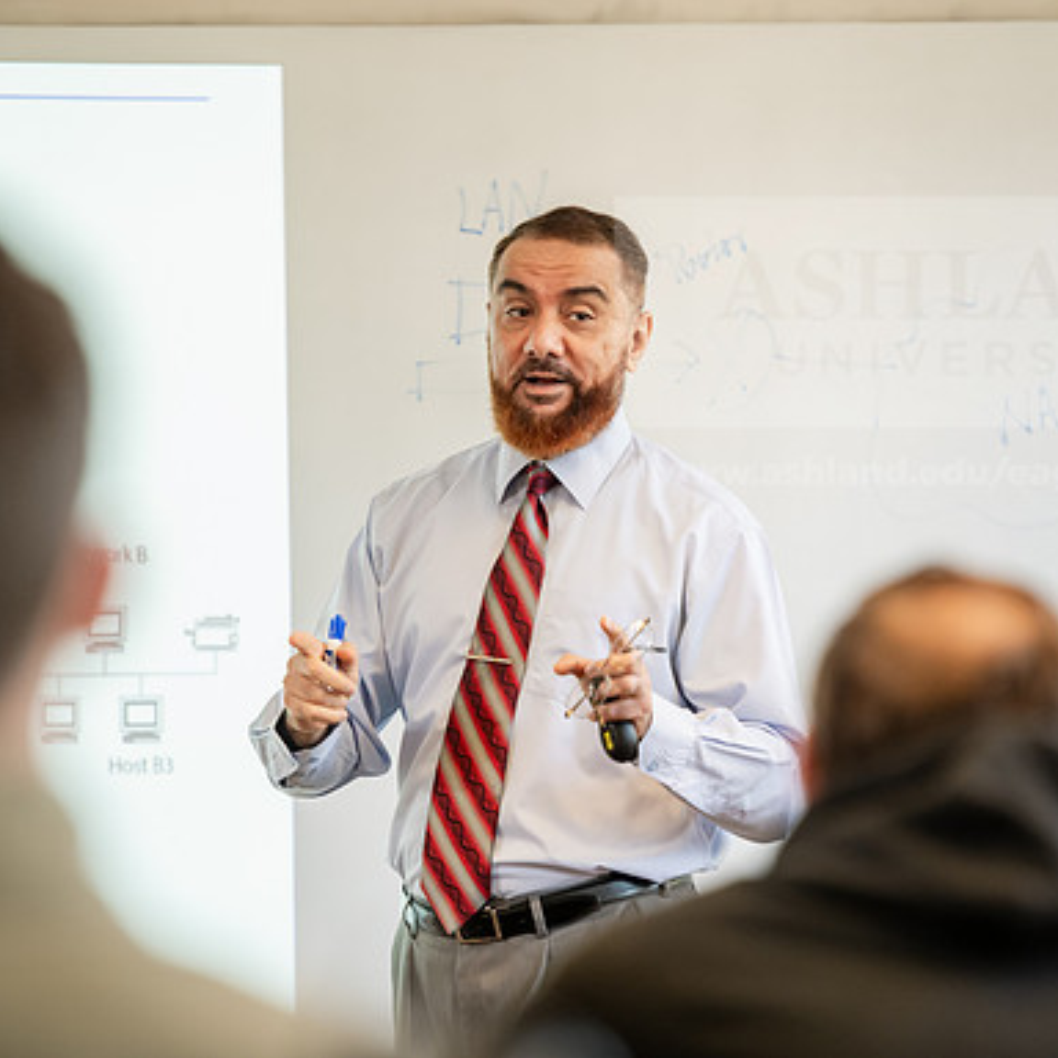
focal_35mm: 218
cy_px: 530
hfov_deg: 8.0
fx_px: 7538
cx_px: 532
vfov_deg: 8.0
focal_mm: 170
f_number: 3.2
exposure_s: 1/200
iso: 1250
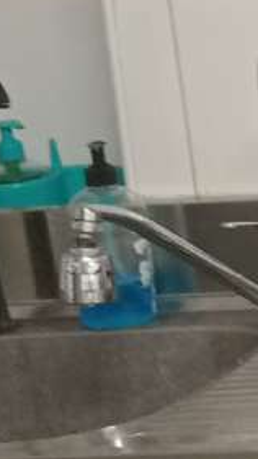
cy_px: 306
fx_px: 1983
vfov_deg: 13.2
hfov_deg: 6.6
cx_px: 816
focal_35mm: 163
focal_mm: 3.98
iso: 808
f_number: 1.8
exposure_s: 1/33.3
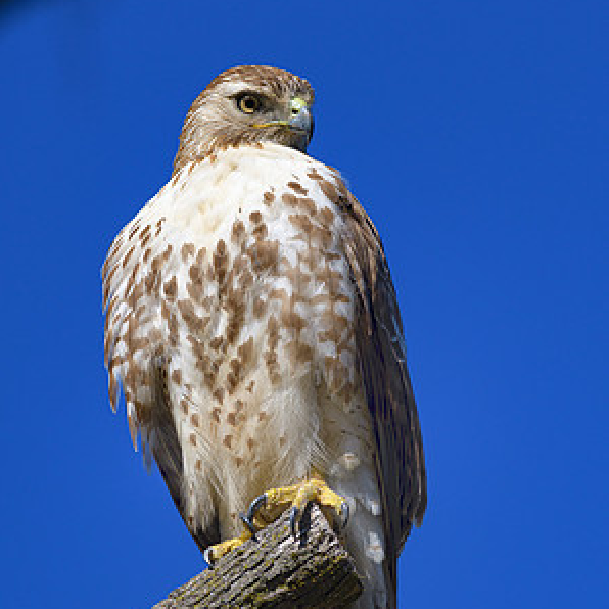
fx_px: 19168
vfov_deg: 1.8
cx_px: 304
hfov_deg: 1.8
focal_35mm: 963
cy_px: 396
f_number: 5.6
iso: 110
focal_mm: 500
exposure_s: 1/1000
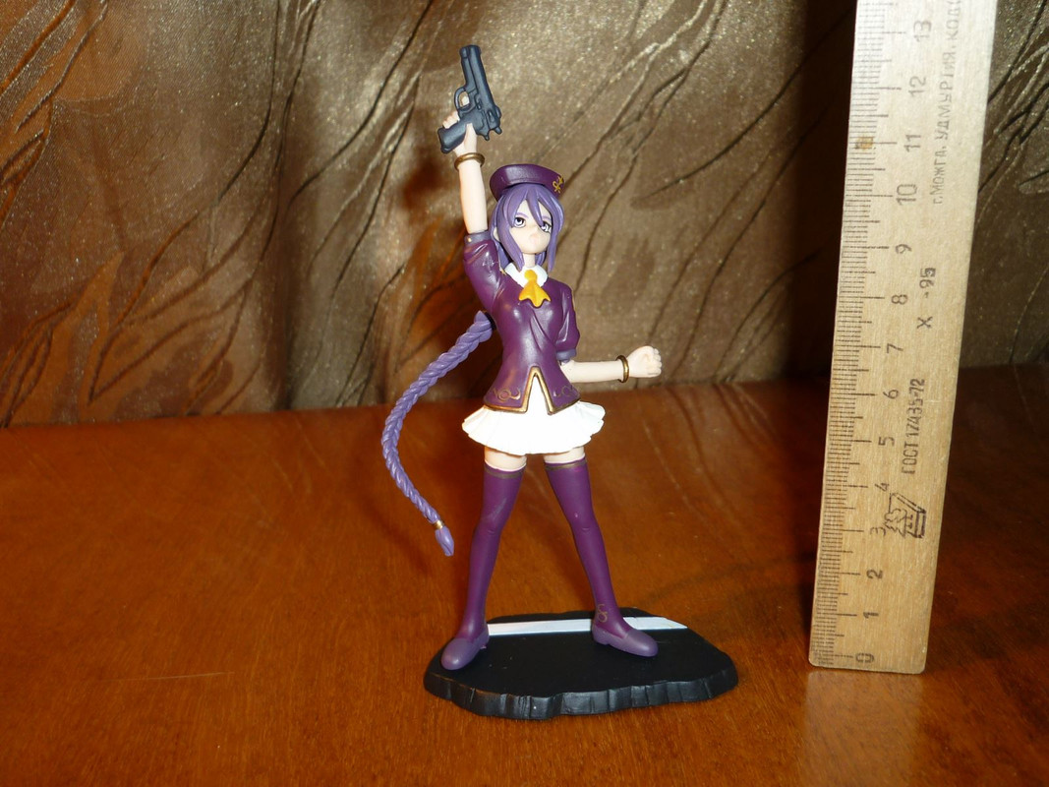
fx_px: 1000
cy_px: 394
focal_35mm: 33
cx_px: 524
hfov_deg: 55.4
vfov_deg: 42.9
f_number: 2.8
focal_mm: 5.5
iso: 100
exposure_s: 1/30
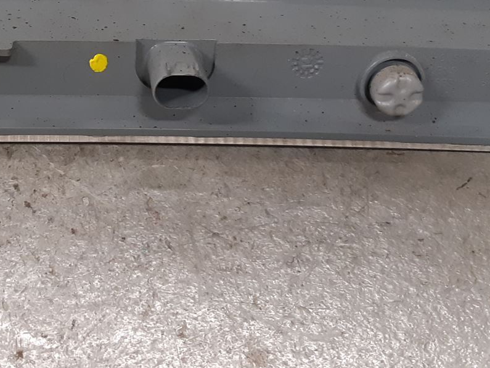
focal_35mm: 67
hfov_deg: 28.2
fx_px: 948
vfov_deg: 21.8
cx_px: 80
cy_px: 117
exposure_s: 1/50
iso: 200
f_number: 1.7
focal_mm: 3.93
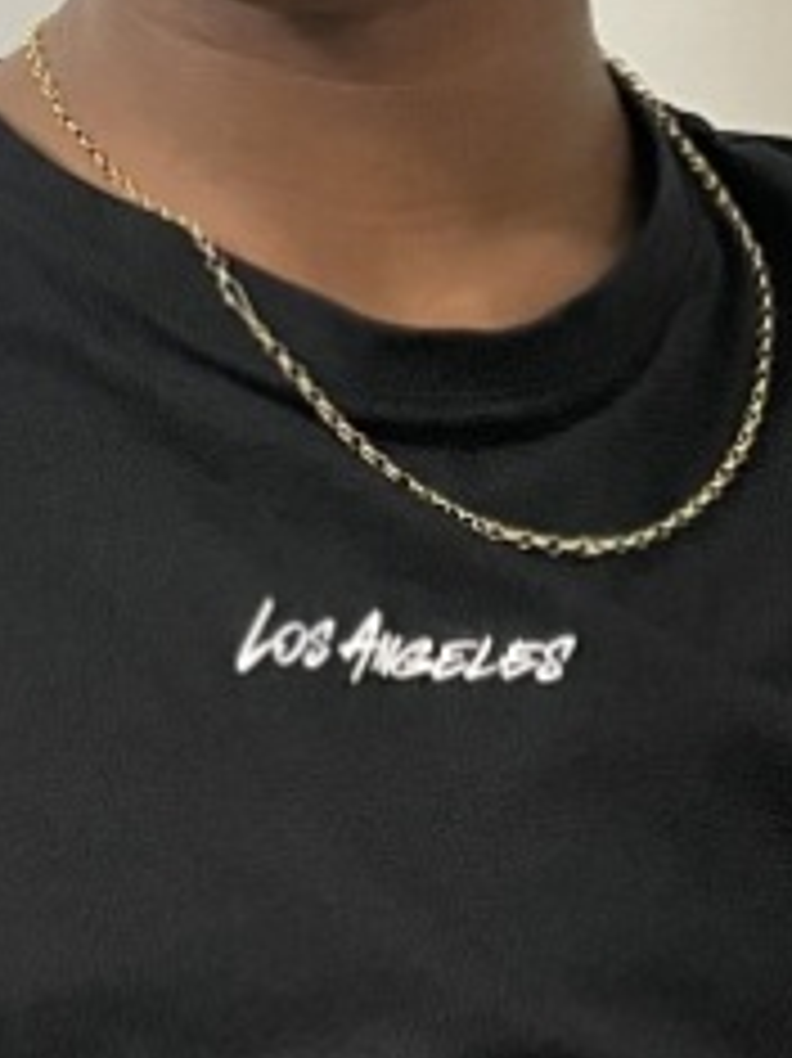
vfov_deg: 16.2
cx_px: 108
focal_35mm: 118
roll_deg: +0.0
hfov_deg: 12.5
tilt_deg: -4.5
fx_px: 3603
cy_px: -106
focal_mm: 4.2
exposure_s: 1/33
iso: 500
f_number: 1.6
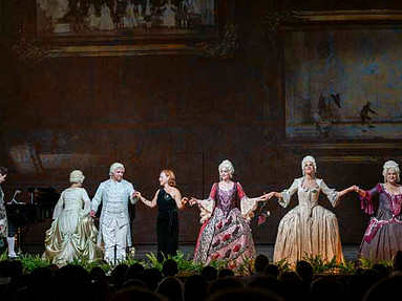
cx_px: 231
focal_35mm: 76
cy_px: 206
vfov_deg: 19.3
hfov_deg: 25.6
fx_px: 882
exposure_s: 1/100
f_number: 3.5
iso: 160
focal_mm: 48
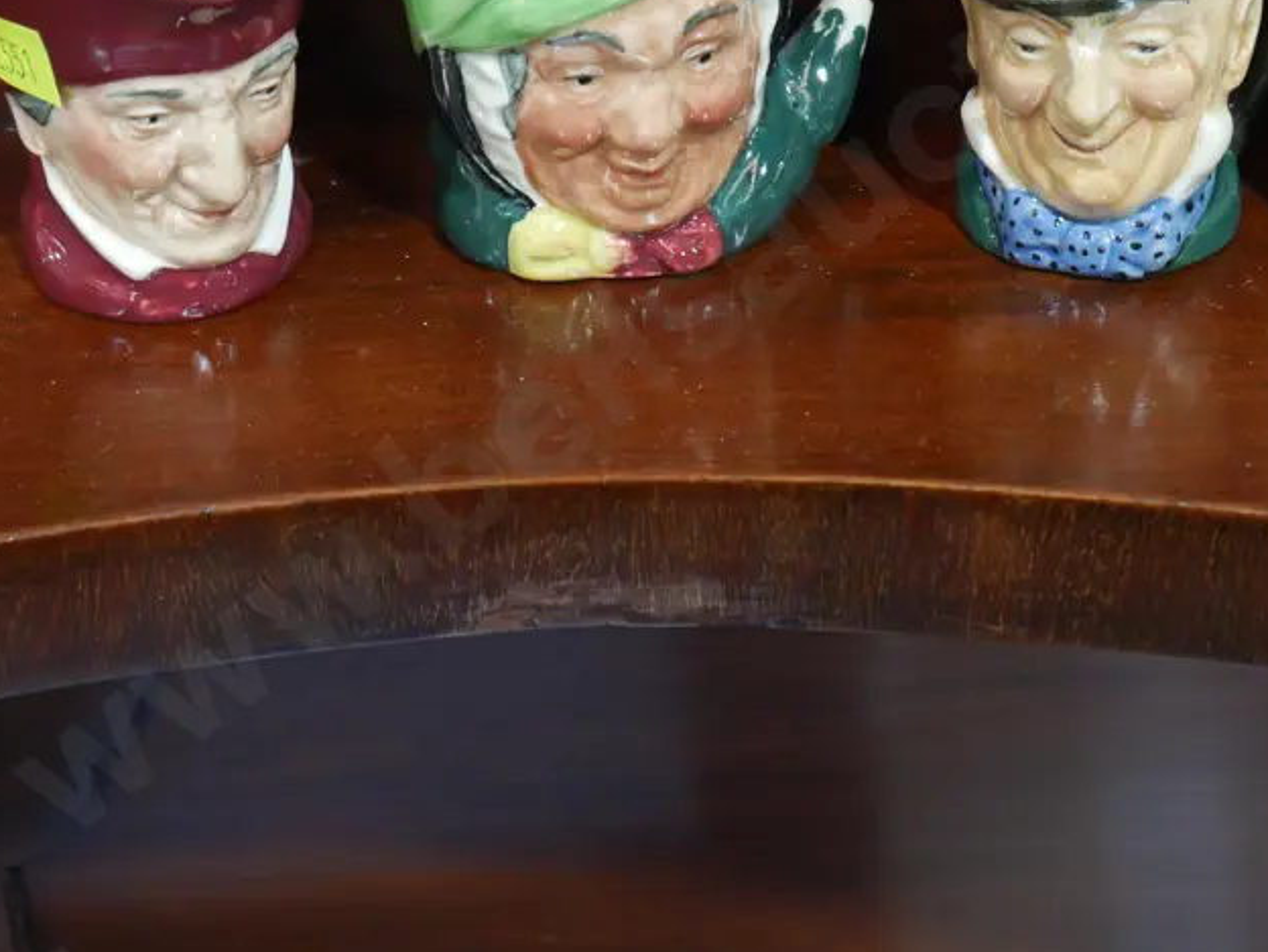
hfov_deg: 23.7
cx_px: 866
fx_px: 3006
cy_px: 184
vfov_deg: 17.9
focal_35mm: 82
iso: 1600
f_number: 5.3
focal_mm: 25
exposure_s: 1/60
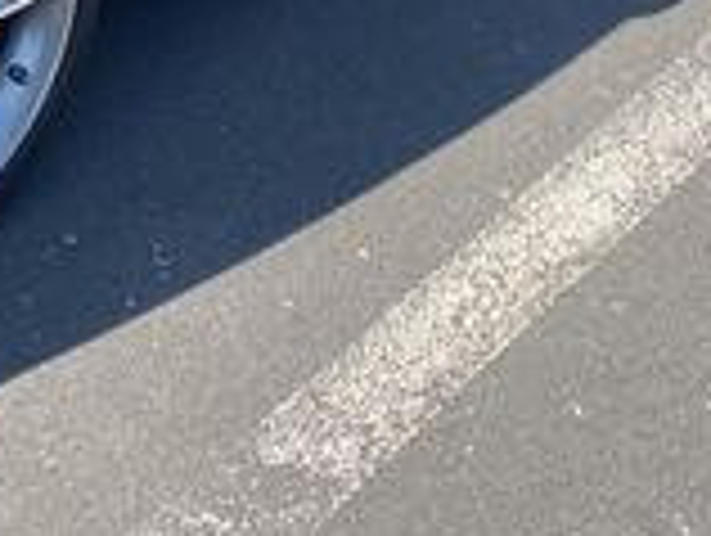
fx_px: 2201
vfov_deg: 12.6
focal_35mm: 107
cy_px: -430
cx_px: -184
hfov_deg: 17.3
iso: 32
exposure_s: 1/1072
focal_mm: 4.25
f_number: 1.8
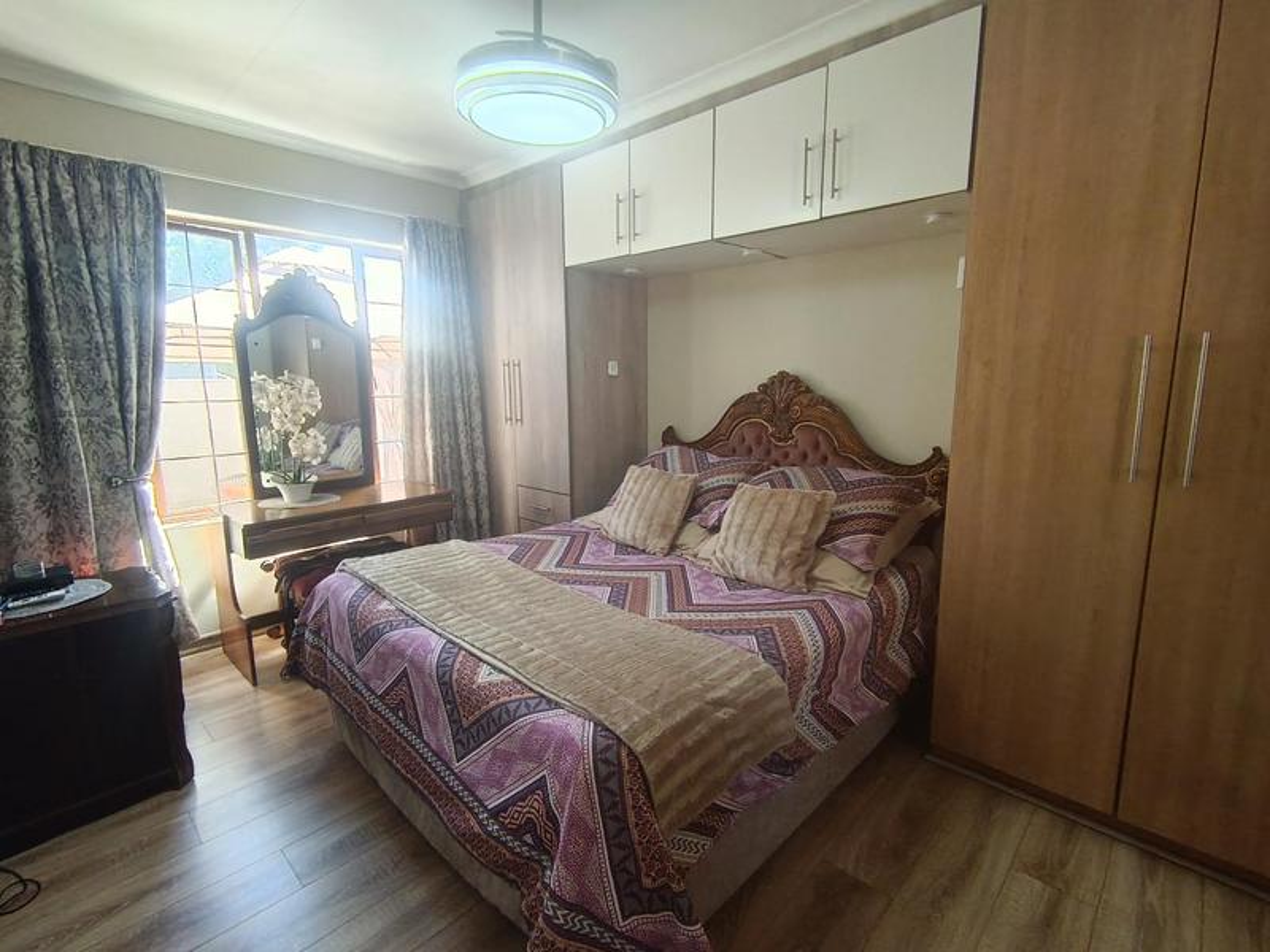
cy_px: 476
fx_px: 624
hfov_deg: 91.0
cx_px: 635
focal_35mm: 17
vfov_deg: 74.7
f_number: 2.2
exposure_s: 1/50
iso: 367
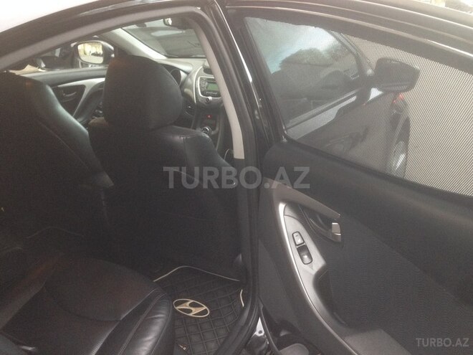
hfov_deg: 55.4
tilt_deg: -21.5
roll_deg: +0.5
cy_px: 178
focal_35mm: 33
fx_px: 451
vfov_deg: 42.9
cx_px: 236
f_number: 2.4
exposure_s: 1/20
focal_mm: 4.12
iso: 160
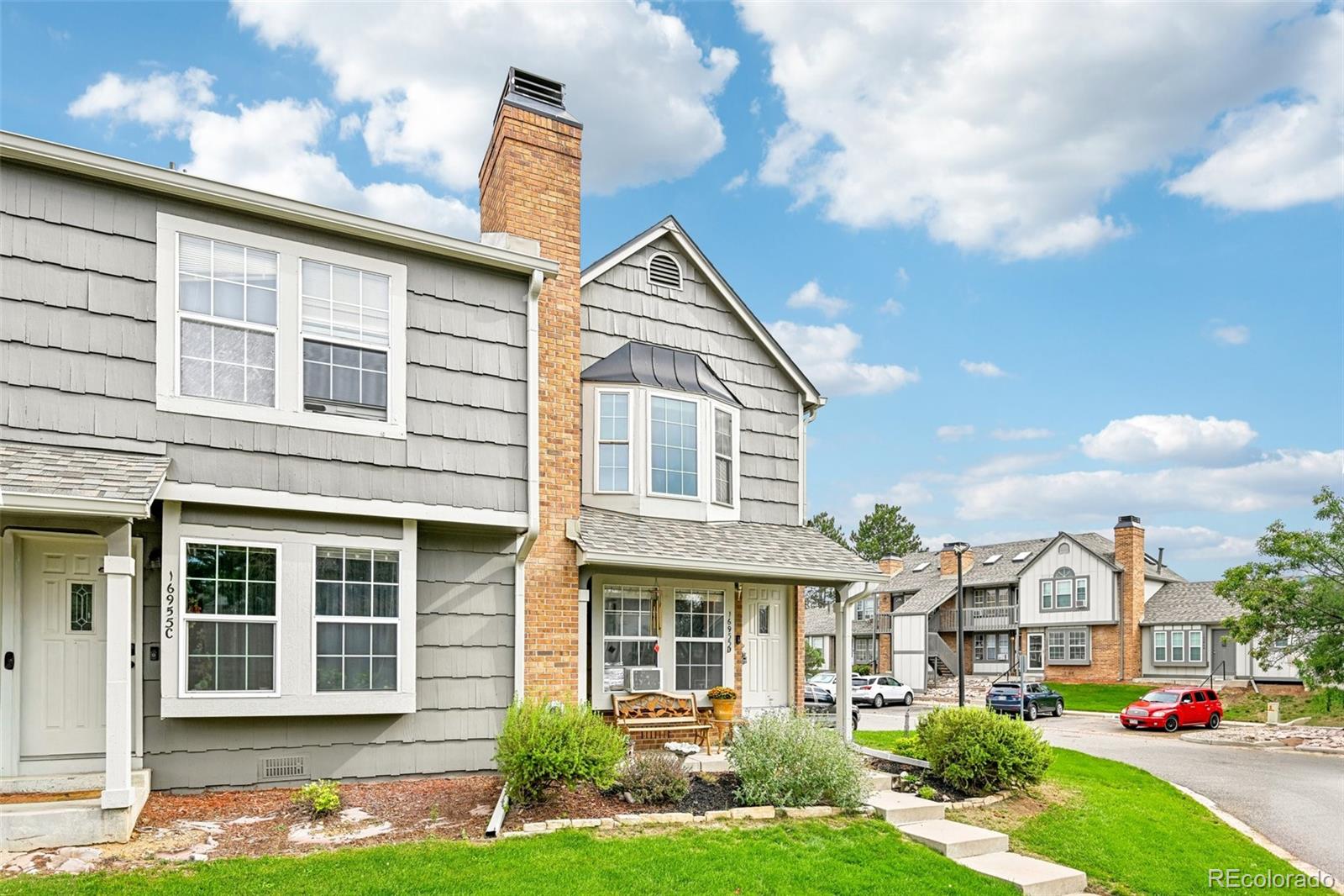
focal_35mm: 20
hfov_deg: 82.6
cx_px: 672
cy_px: 448
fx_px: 765
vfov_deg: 60.7
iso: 64
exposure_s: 1/125
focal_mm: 20.5
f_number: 9
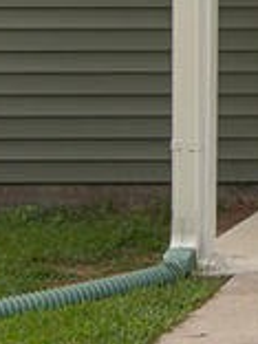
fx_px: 1630
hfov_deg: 8.4
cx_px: 571
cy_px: -30
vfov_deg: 11.9
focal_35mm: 164
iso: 320
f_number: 7.1
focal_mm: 26
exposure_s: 1/1000
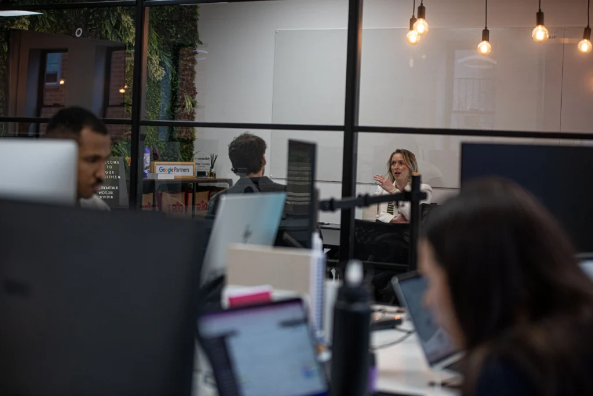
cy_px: 198
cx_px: 296
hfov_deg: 28.8
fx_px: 1154
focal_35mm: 70
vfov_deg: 19.5
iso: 400
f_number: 2.8
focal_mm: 70
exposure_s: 1/125
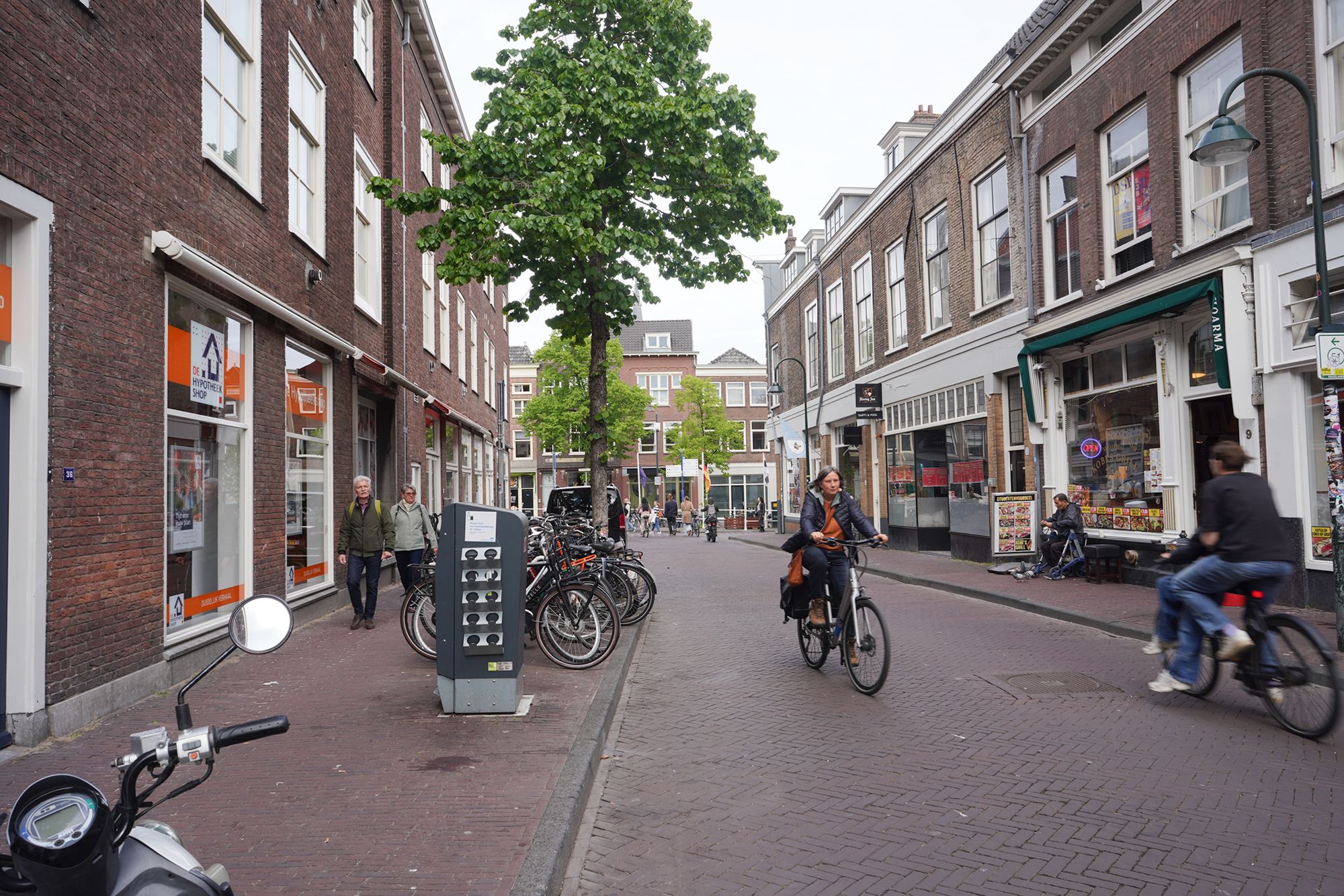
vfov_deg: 53.1
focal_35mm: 24
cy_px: 448
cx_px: 672
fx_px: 896
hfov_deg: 73.7
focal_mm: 24
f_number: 9
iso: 100
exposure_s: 1/100
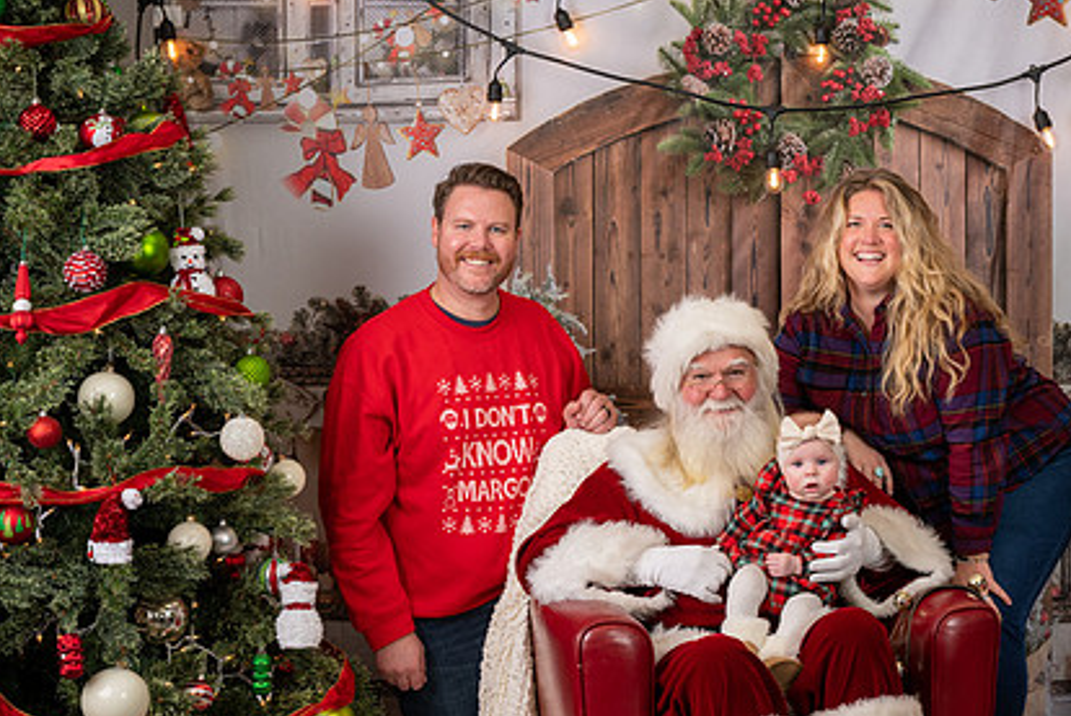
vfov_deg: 18.2
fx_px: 2234
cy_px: 455
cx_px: 713
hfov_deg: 26.8
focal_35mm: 75
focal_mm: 50
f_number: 9
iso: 100
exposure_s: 1/100
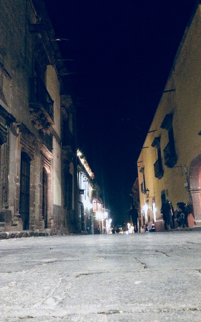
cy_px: 160
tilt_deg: +11.0
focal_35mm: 31
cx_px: 112
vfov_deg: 61.2
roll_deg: +2.7
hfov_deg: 40.5
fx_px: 272
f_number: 2.2
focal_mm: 4.15
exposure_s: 1/15
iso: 2000
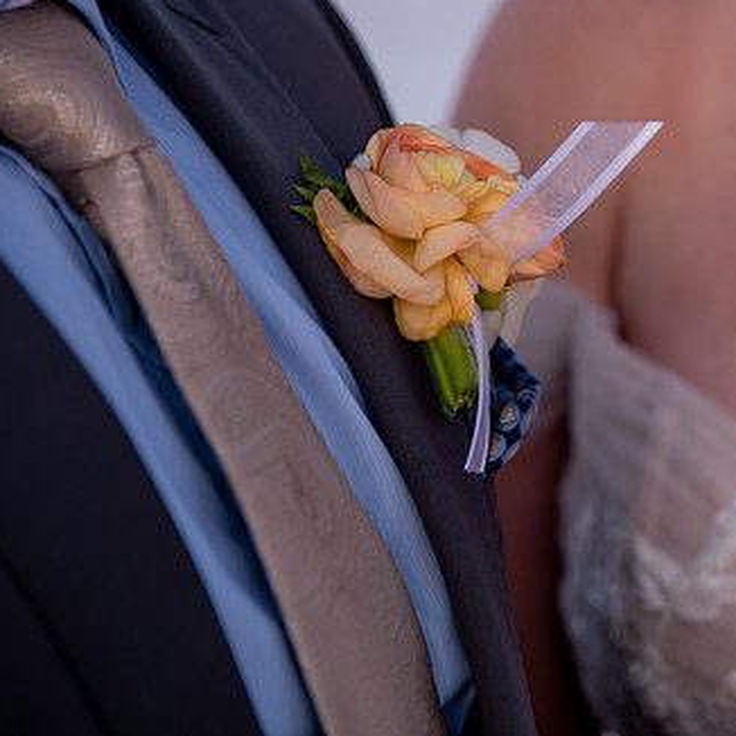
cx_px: 639
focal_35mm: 181
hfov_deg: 9.6
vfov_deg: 9.7
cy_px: 241
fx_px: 4354
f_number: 4
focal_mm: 105
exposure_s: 1/125
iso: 200
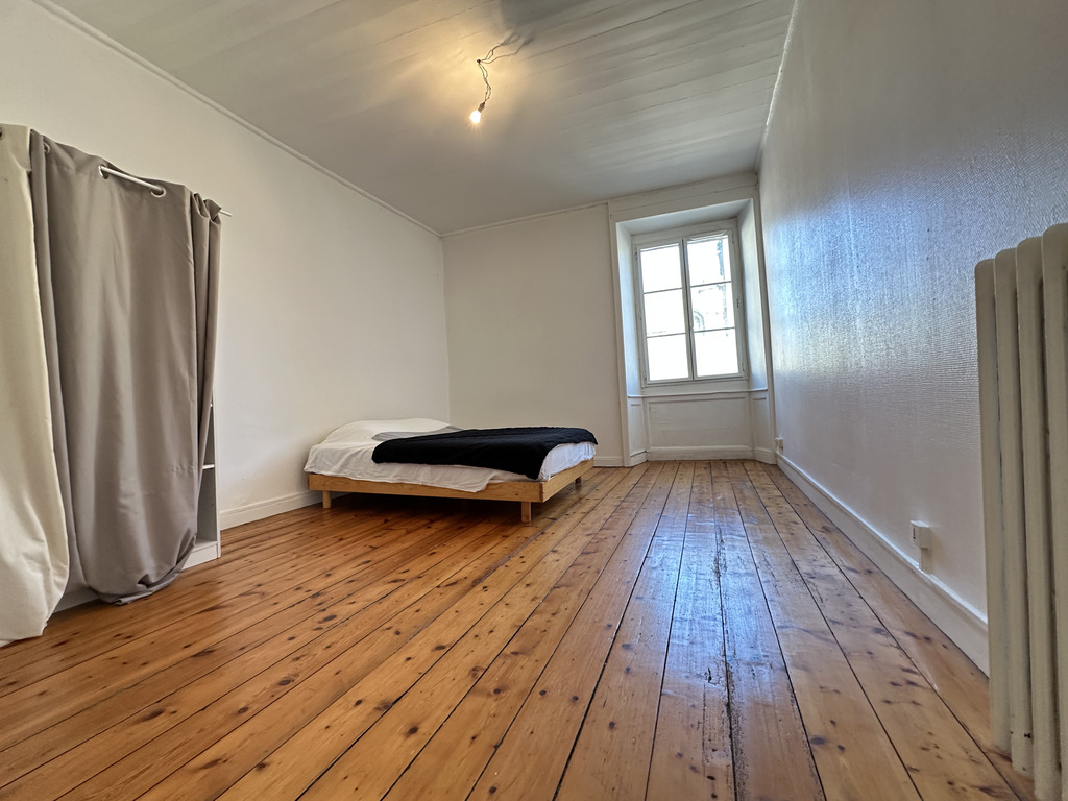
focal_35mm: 14
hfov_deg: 102.1
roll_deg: +3.4
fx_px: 432
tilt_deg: +0.4
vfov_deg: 85.7
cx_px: 534
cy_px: 400
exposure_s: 1/50
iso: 250
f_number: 2.2
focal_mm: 2.22
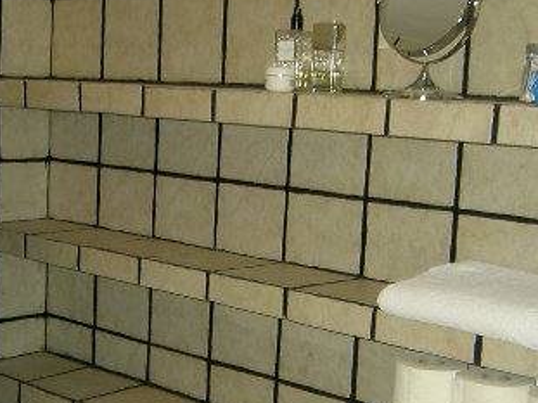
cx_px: 209
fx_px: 1088
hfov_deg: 27.7
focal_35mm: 70
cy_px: 304
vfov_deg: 20.8
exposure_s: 1/60
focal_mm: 5.6
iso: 200
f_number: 2.8
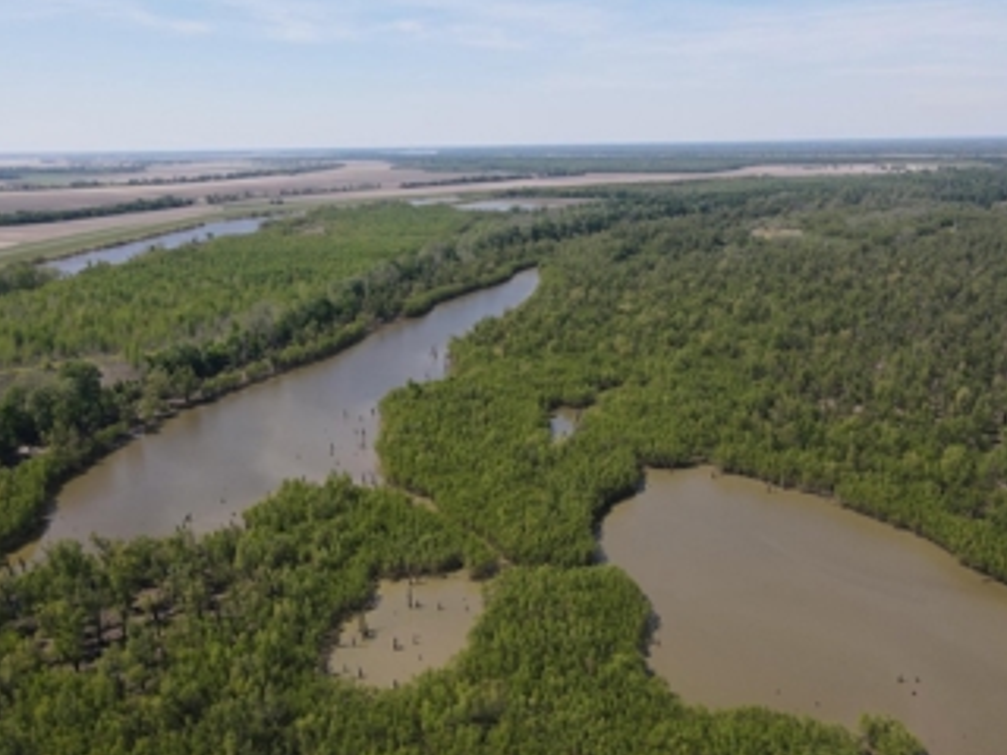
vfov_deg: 46.6
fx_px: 873
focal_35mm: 30
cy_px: 450
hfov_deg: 59.9
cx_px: 463
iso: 100
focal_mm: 4.5
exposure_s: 1/640
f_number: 2.8
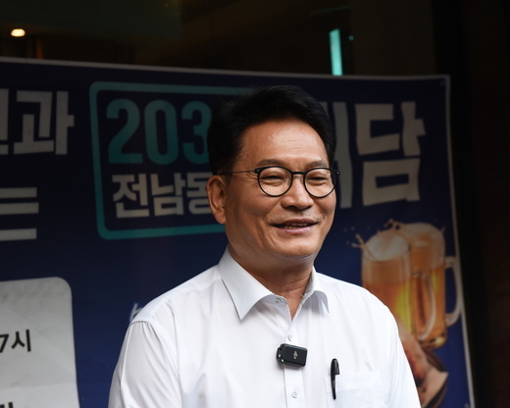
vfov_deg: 22.5
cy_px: 204
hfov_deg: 27.9
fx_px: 1026
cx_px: 292
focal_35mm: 68
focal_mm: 60
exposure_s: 1/160
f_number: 3.5
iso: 640
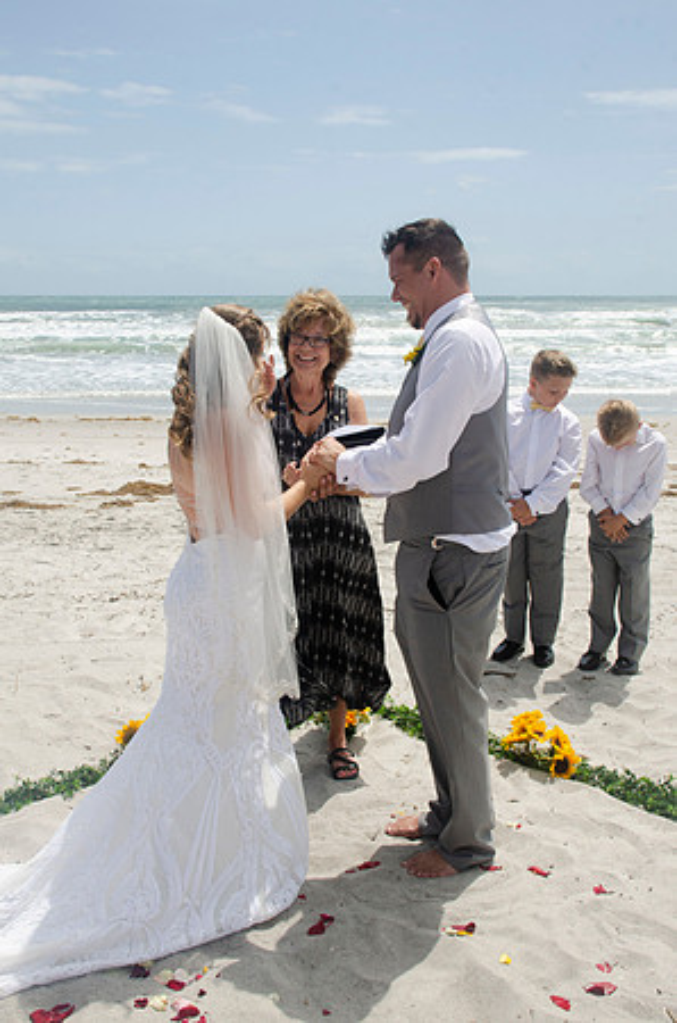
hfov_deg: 36.7
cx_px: 338
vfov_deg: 53.2
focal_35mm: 36
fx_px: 1020
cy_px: 512
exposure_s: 1/250
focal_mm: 24
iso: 100
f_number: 11
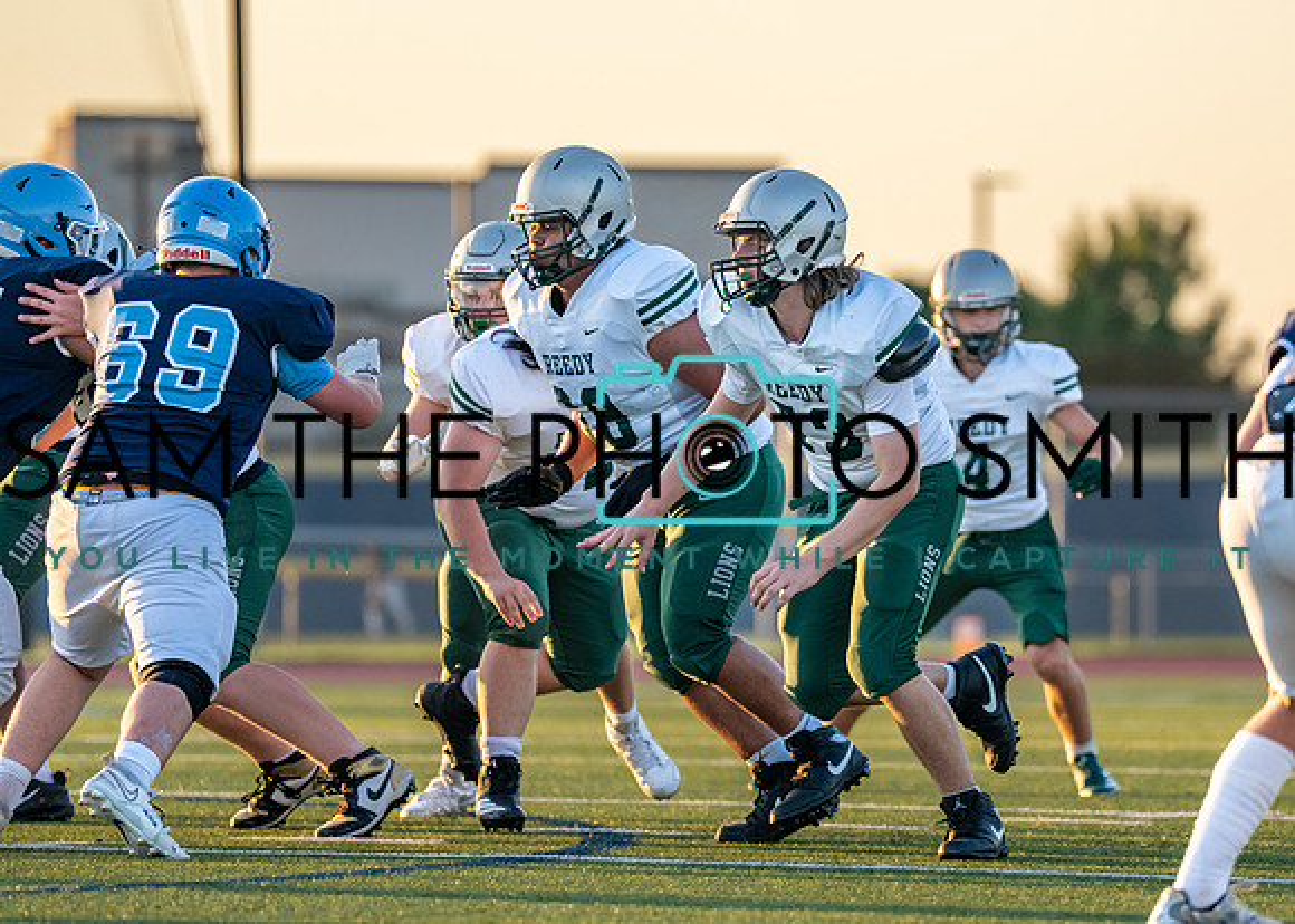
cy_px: 473
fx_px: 12476
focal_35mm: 339
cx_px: 902
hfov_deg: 5.9
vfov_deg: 4.2
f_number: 2.8
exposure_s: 1/2000
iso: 500
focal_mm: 200
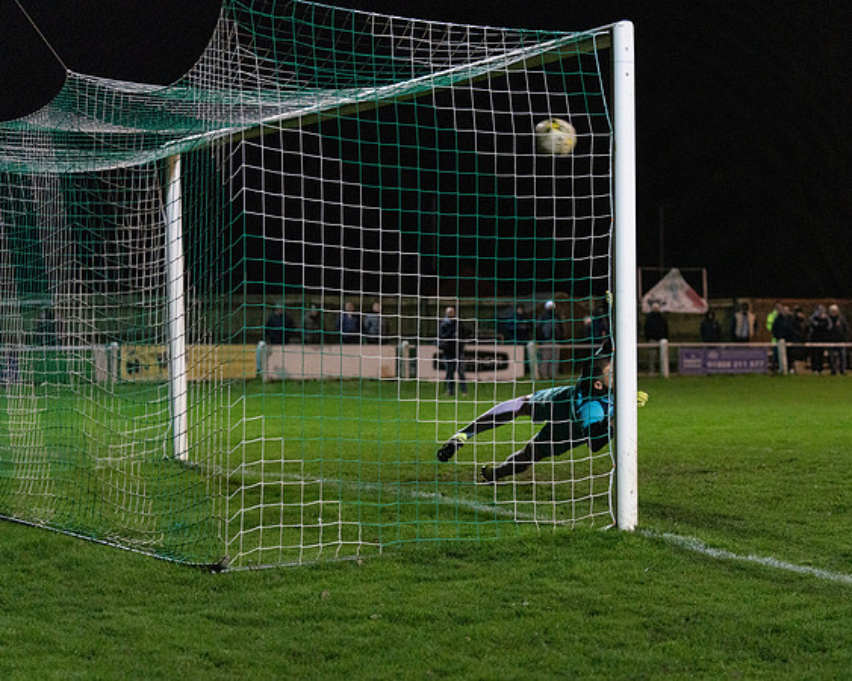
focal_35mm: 90
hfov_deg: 21.3
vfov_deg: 17.1
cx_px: 536
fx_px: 2266
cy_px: 374
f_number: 2.8
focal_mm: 70
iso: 5000
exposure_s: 1/640
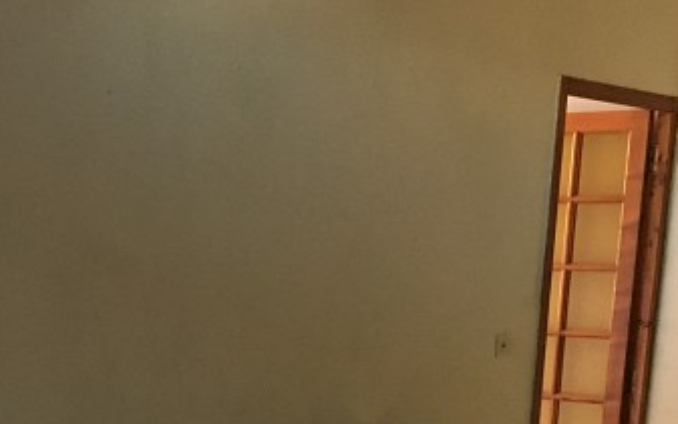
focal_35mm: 73
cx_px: 276
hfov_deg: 28.1
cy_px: 597
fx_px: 1350
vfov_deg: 16.6
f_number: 2.2
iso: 200
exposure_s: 1/17
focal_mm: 4.15
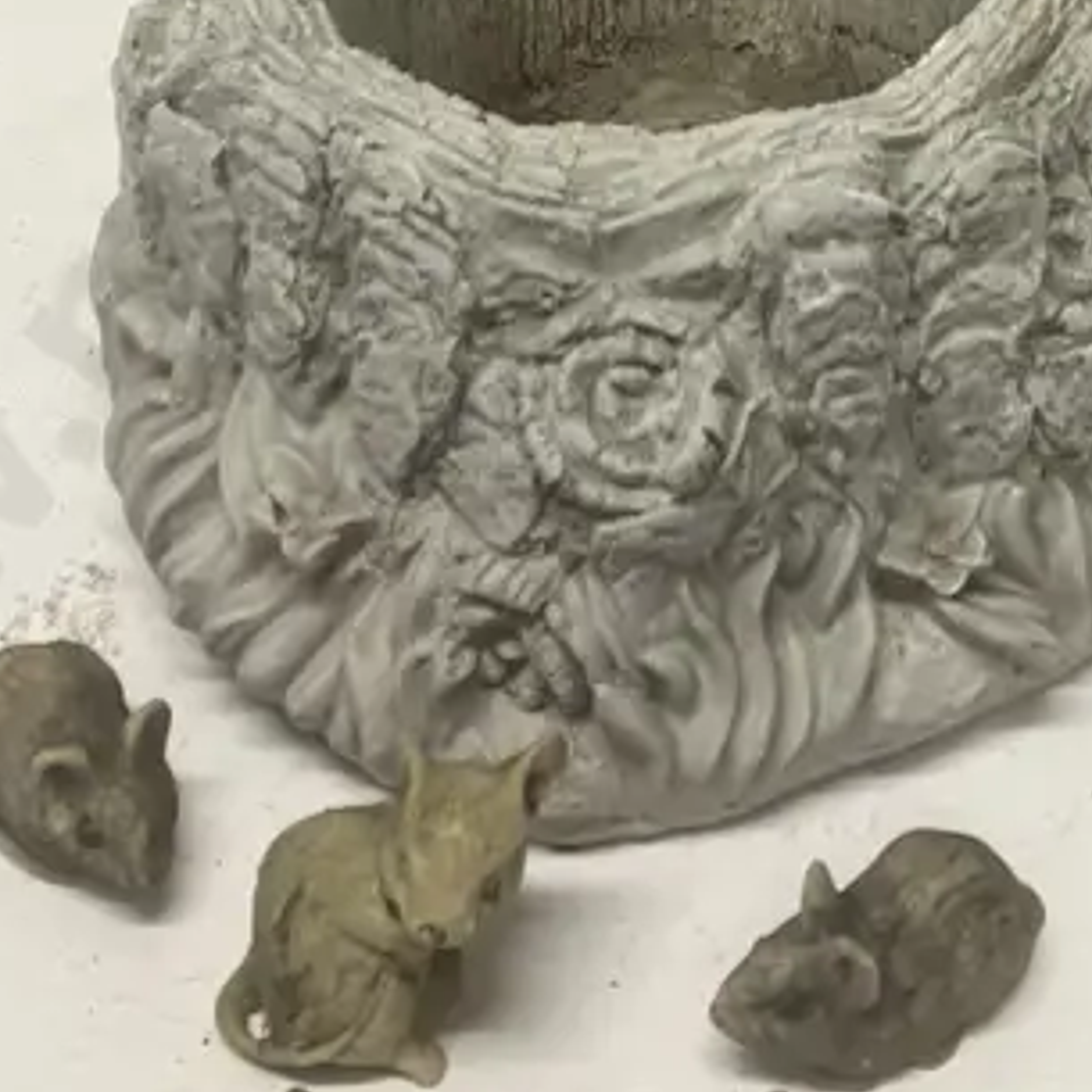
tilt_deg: -22.3
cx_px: 759
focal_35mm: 83
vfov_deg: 18.5
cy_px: -548
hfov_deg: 20.8
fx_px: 2962
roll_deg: -2.1
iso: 64
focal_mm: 3.99
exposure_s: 1/50
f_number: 1.8
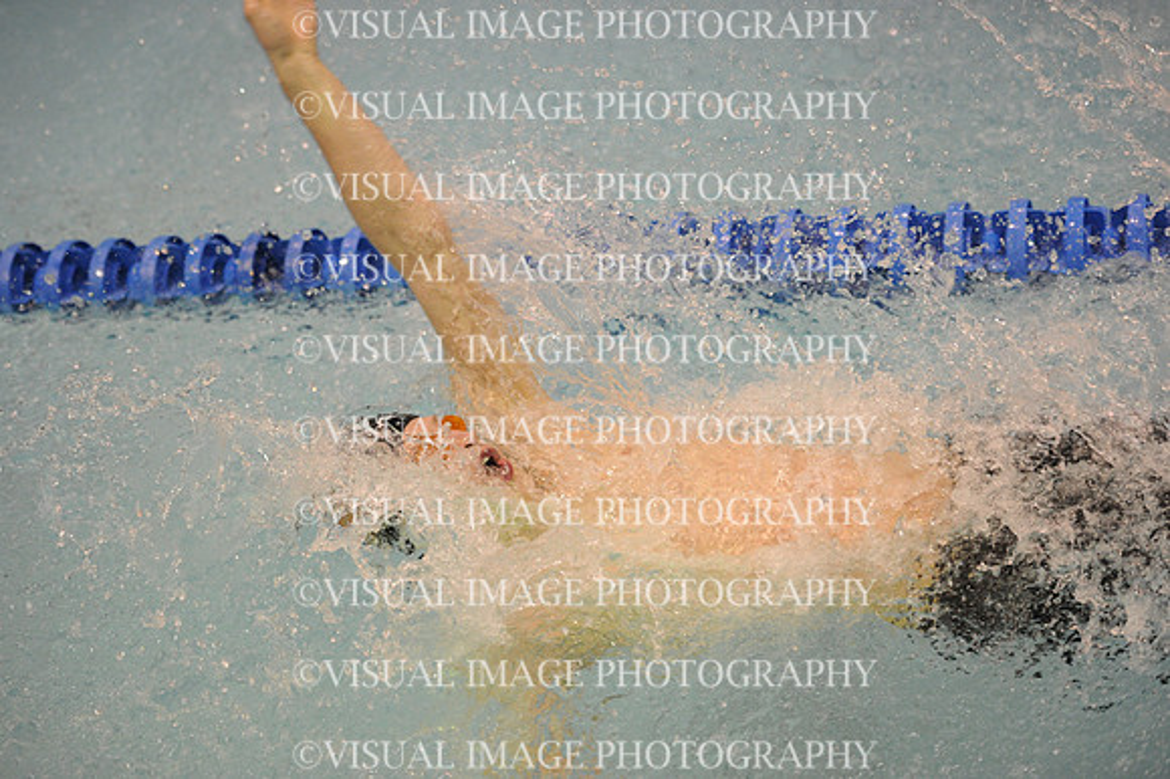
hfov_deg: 28.9
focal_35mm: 70
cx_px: 585
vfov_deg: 19.4
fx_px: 2274
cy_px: 390
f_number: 2.8
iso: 6400
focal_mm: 70
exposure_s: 1/640
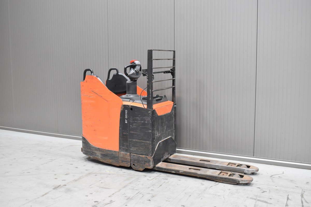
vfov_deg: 36.9
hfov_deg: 53.1
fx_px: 311
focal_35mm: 36
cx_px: 156
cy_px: 104
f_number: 5
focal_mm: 24
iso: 1600
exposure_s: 1/25
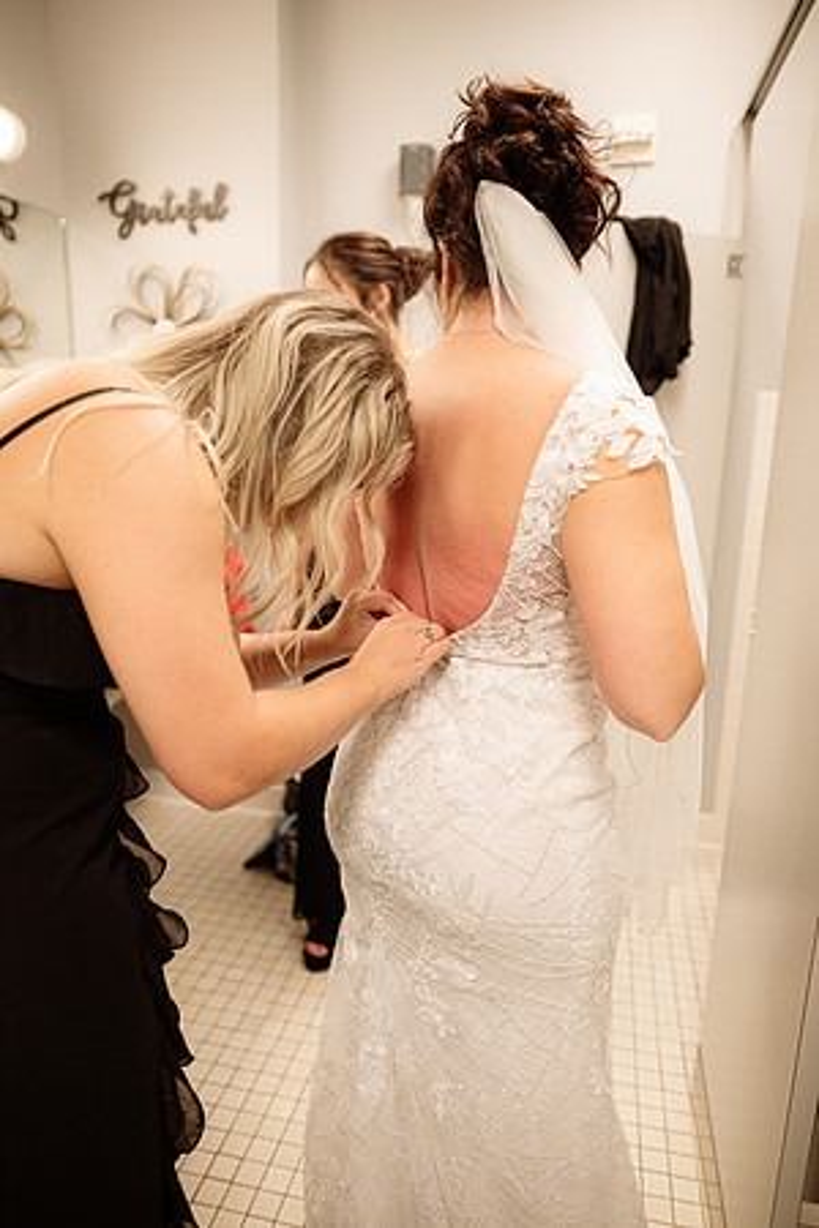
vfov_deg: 73.7
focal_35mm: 24
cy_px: 614
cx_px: 410
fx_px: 819
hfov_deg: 53.1
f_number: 2.2
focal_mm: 24
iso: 1250
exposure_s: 1/320
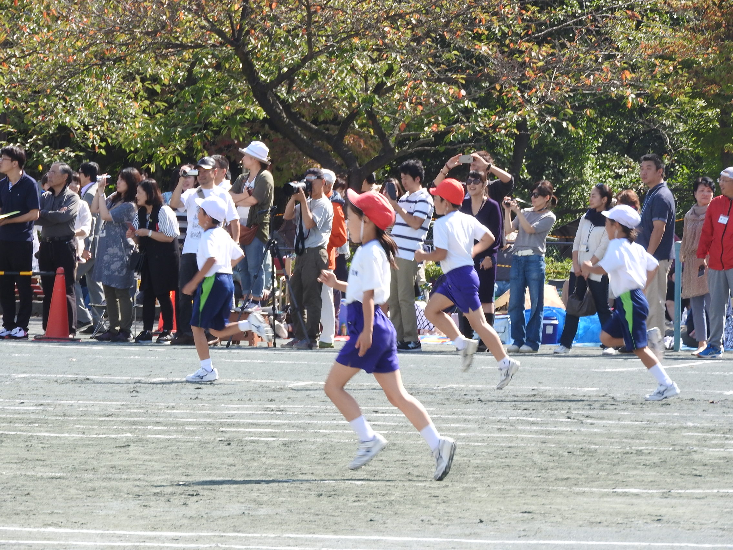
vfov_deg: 5.5
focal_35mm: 270
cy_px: 275
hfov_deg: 7.3
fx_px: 5717
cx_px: 366
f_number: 5.5
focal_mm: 48.4
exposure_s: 1/200
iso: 100
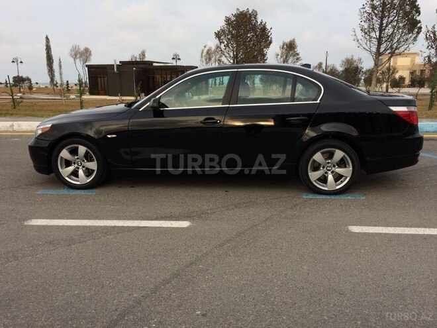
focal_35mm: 29
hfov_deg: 61.7
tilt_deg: -14.0
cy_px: 164
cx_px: 218
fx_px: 366
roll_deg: +0.7
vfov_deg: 48.2
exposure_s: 1/398
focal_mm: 4.15
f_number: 2.2
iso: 32
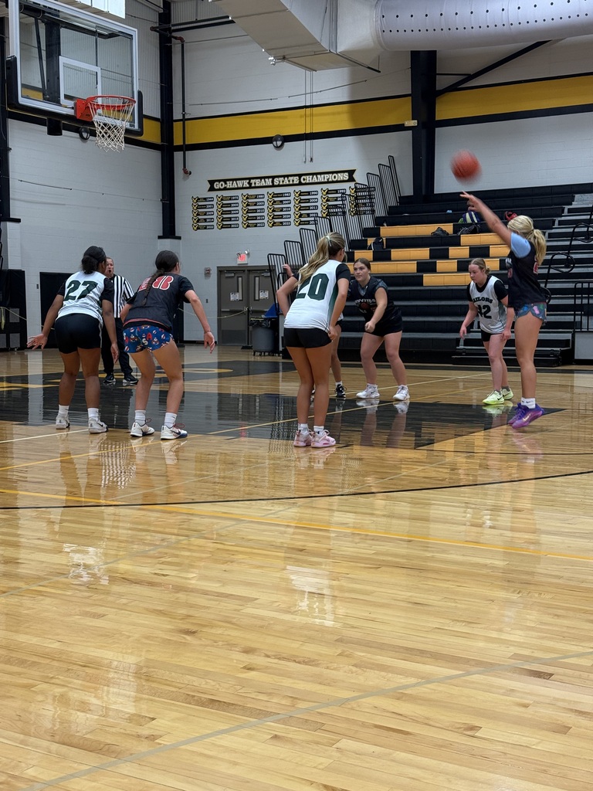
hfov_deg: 30.3
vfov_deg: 39.7
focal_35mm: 48
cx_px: 296
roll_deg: +0.0
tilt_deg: -3.2
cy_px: 396
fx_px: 1096
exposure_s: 1/60
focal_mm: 6.76
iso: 100
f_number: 1.78
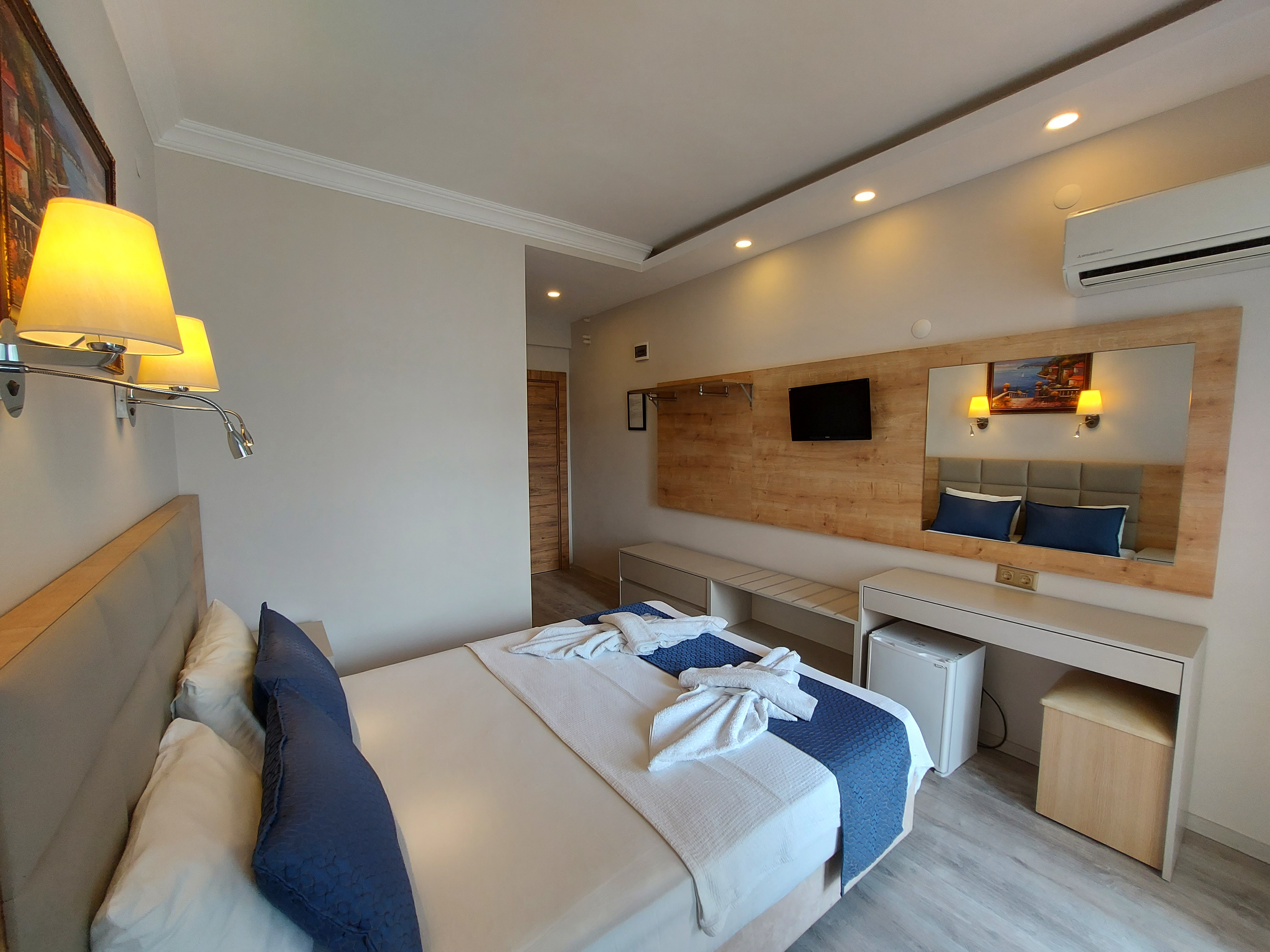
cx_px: 635
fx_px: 477
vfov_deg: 89.9
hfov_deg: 106.2
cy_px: 476
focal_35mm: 13
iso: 80
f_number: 2.2
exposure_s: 1/120
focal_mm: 1.74
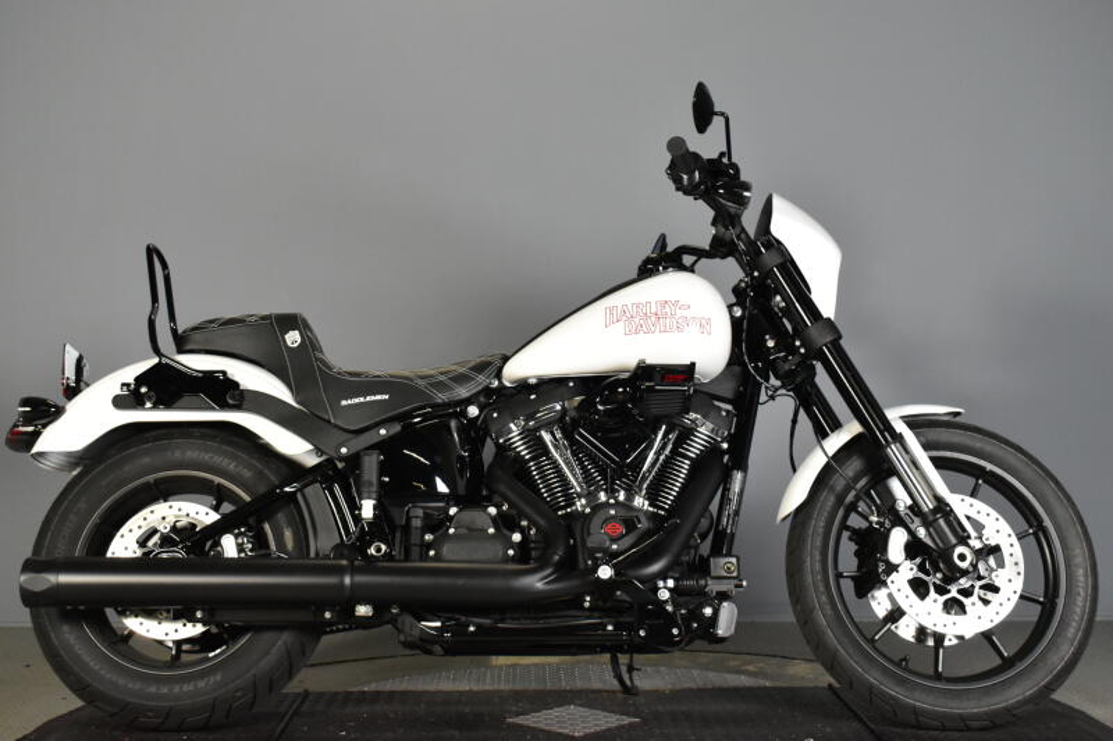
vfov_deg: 28.1
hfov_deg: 41.1
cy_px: 370
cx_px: 556
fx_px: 1484
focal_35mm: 48
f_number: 7.1
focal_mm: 32
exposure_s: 1/125
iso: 3200
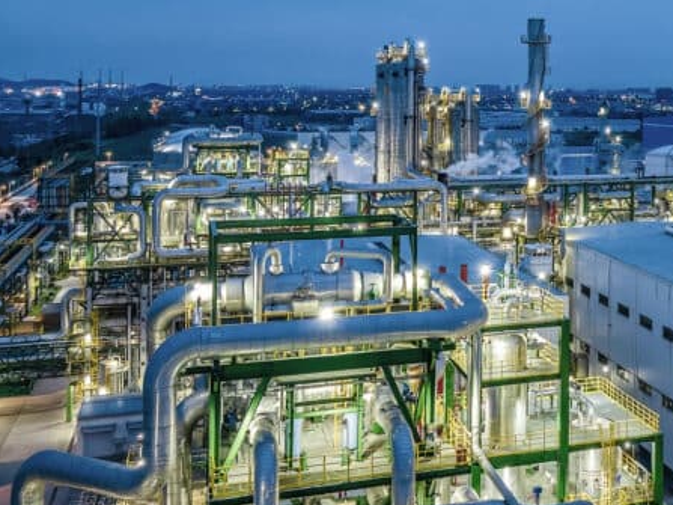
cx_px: 623
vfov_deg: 26.5
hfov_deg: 32.9
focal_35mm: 55
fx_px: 1069
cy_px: 287
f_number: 3.5
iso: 800
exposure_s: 1/20
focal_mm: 12.29
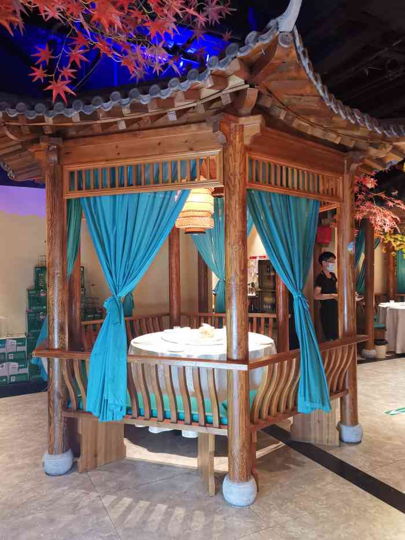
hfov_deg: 51.4
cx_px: 202
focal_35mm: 27
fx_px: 421
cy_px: 270
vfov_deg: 65.3
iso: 400
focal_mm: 5.58
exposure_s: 1/50
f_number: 1.8
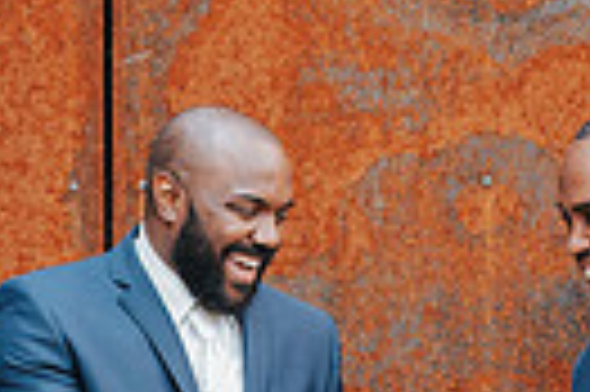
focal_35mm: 174
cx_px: 55
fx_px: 2848
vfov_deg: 7.8
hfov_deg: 11.7
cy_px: 484
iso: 1600
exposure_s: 1/800
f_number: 4
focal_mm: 35
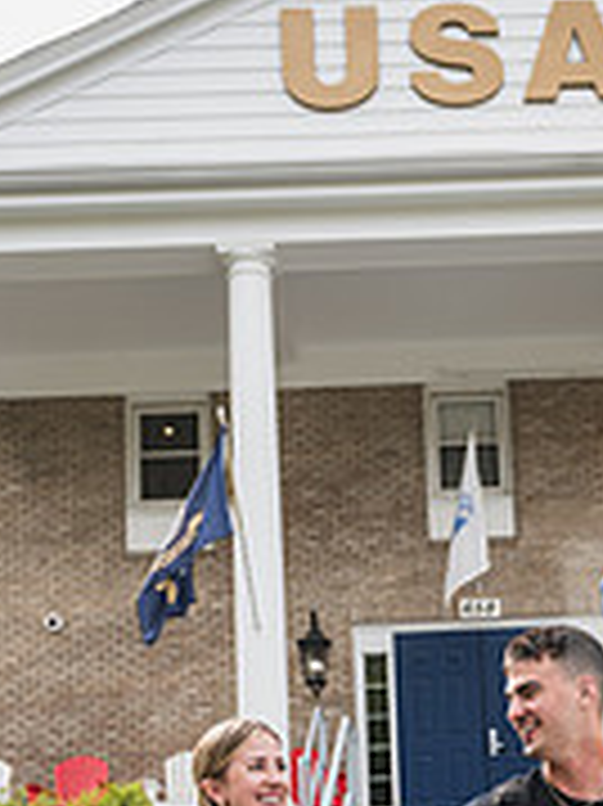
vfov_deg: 30.6
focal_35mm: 58
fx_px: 1349
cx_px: 495
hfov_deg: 24.7
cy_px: 824
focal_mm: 24
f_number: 3.5
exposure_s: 1/800
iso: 160
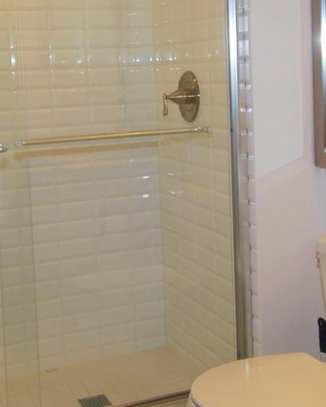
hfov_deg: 25.8
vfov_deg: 31.7
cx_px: 166
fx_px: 712
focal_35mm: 59
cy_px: 138
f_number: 4
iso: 200
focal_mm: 14
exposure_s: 1/60
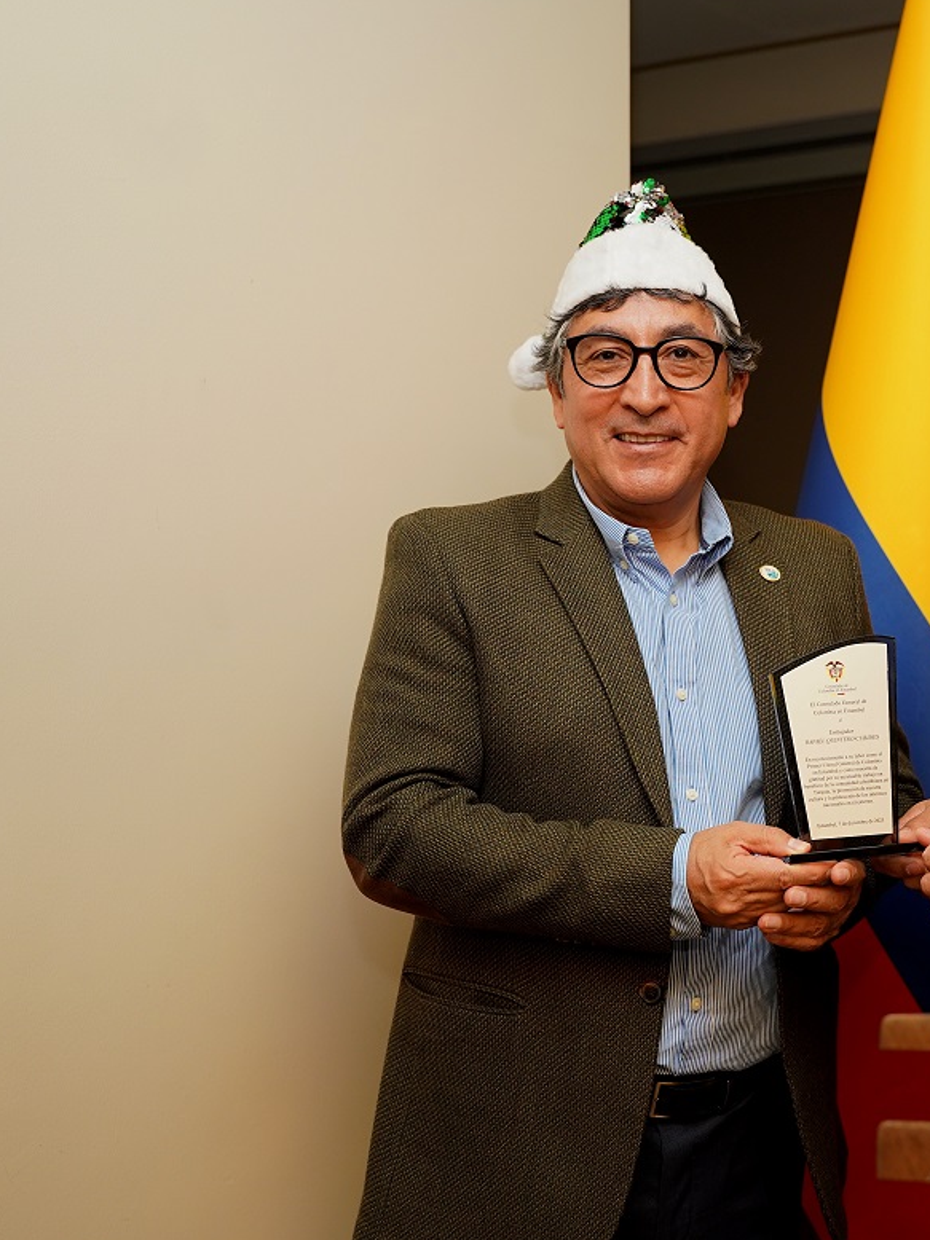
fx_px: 1654
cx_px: 861
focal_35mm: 46
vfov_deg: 41.1
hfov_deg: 29.9
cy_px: 620
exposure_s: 1/500
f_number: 2.8
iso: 640
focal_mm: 31.1
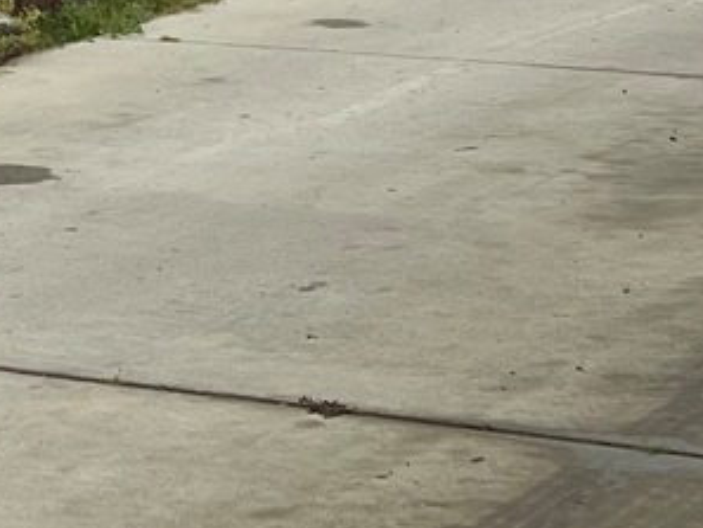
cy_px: -497
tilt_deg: +3.3
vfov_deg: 8.4
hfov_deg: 11.6
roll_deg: +0.4
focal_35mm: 168
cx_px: -33
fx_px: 3413
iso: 50
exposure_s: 1/1972
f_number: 1.5
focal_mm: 5.7
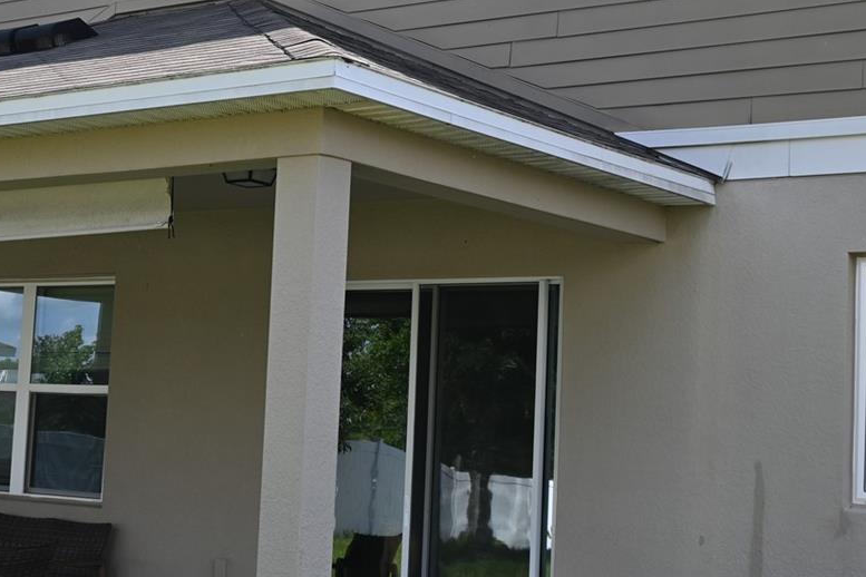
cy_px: 235
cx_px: 343
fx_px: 1709
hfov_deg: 28.4
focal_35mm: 71
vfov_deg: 19.2
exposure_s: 1/250
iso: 100
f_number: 6.3
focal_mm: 23
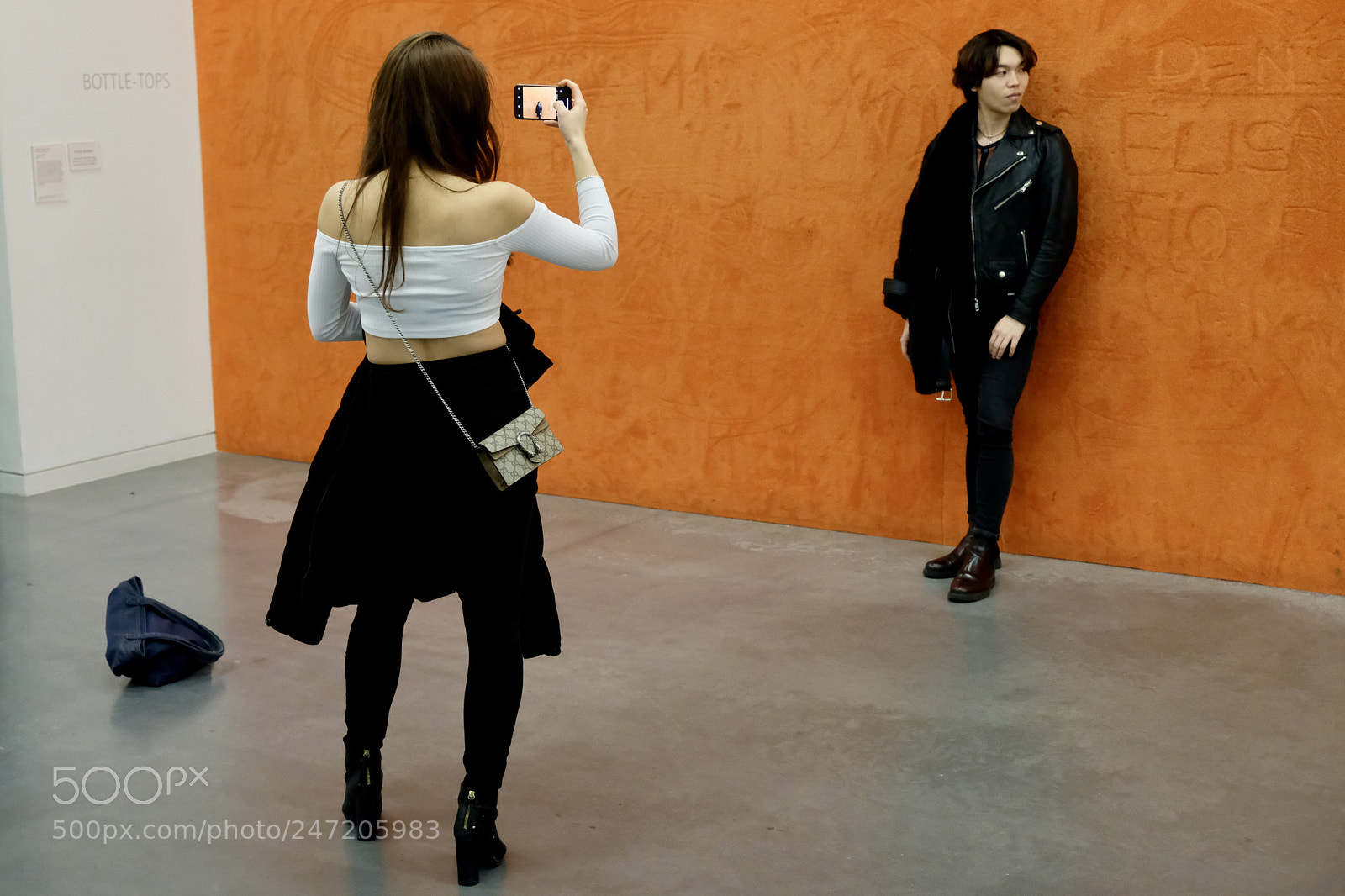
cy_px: 448
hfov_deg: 40.4
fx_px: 1830
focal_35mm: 49
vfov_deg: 27.5
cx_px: 672
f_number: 4
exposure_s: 1/45
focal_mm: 32.9
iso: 3200
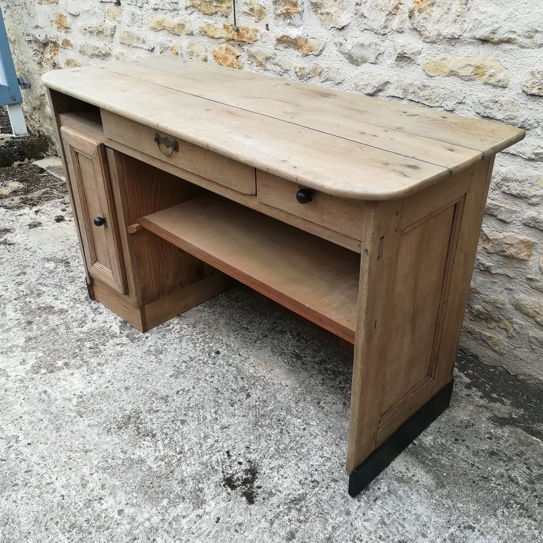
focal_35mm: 31
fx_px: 550
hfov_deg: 52.5
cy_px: 270
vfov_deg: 52.5
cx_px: 274
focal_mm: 3.83
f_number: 2.2
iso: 50
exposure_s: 1/199
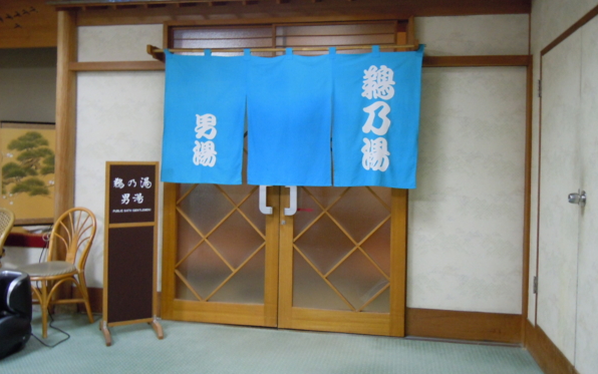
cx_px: 298
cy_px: 159
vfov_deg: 39.4
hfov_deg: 59.6
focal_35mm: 32
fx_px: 522
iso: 400
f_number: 3.5
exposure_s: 1/13
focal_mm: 5.4
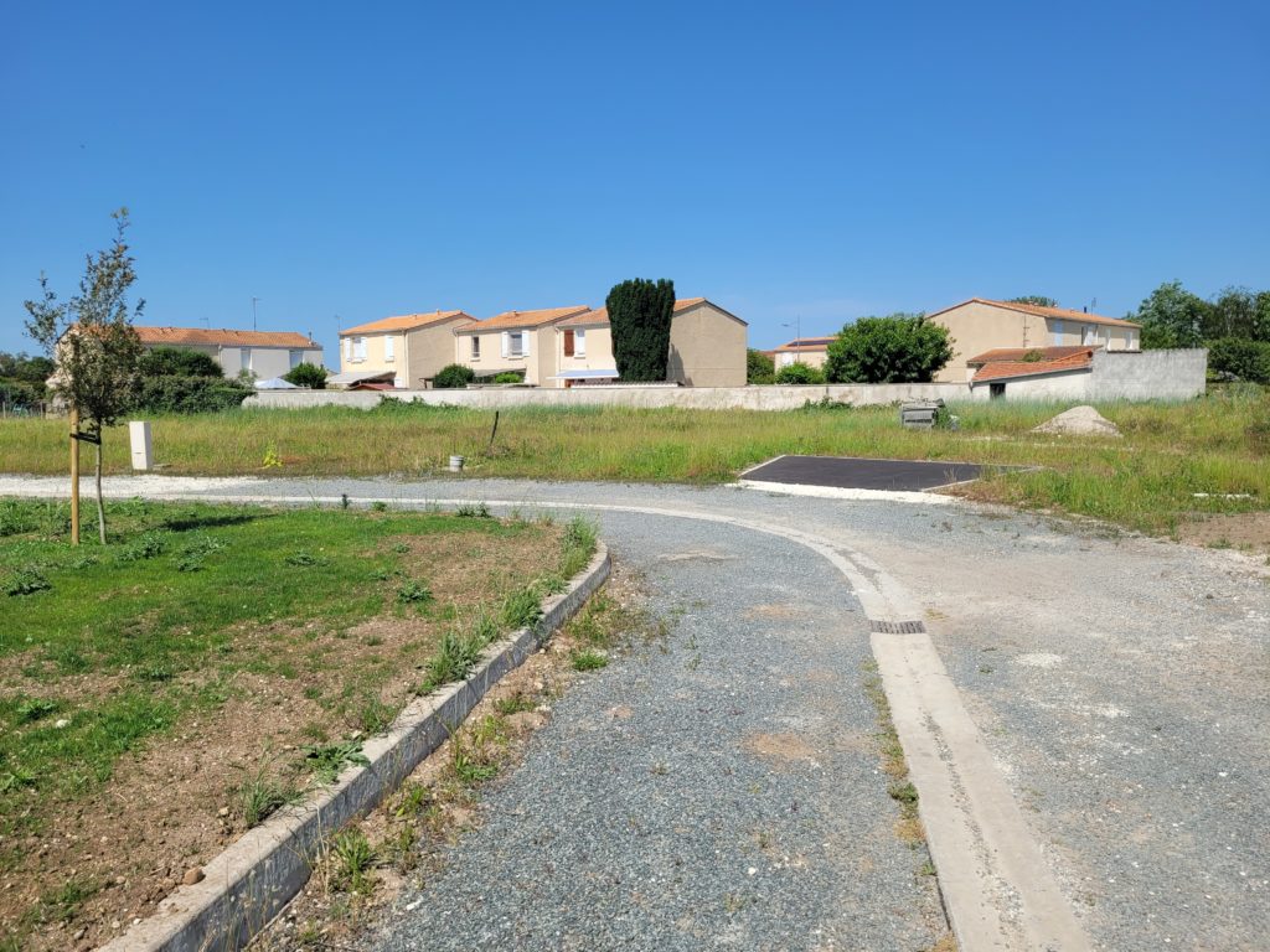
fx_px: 954
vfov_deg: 53.1
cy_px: 476
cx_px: 635
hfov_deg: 67.3
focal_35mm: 26
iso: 40
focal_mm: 5.4
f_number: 1.8
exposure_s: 1/2993
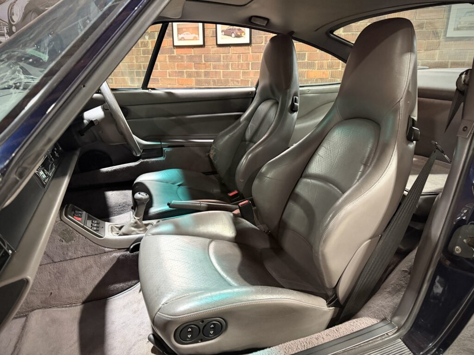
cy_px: 178
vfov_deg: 56.8
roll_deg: -0.4
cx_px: 237
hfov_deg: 71.6
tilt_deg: -18.5
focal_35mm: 24
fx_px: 329
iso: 800
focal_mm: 6.76
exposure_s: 1/33
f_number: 1.78
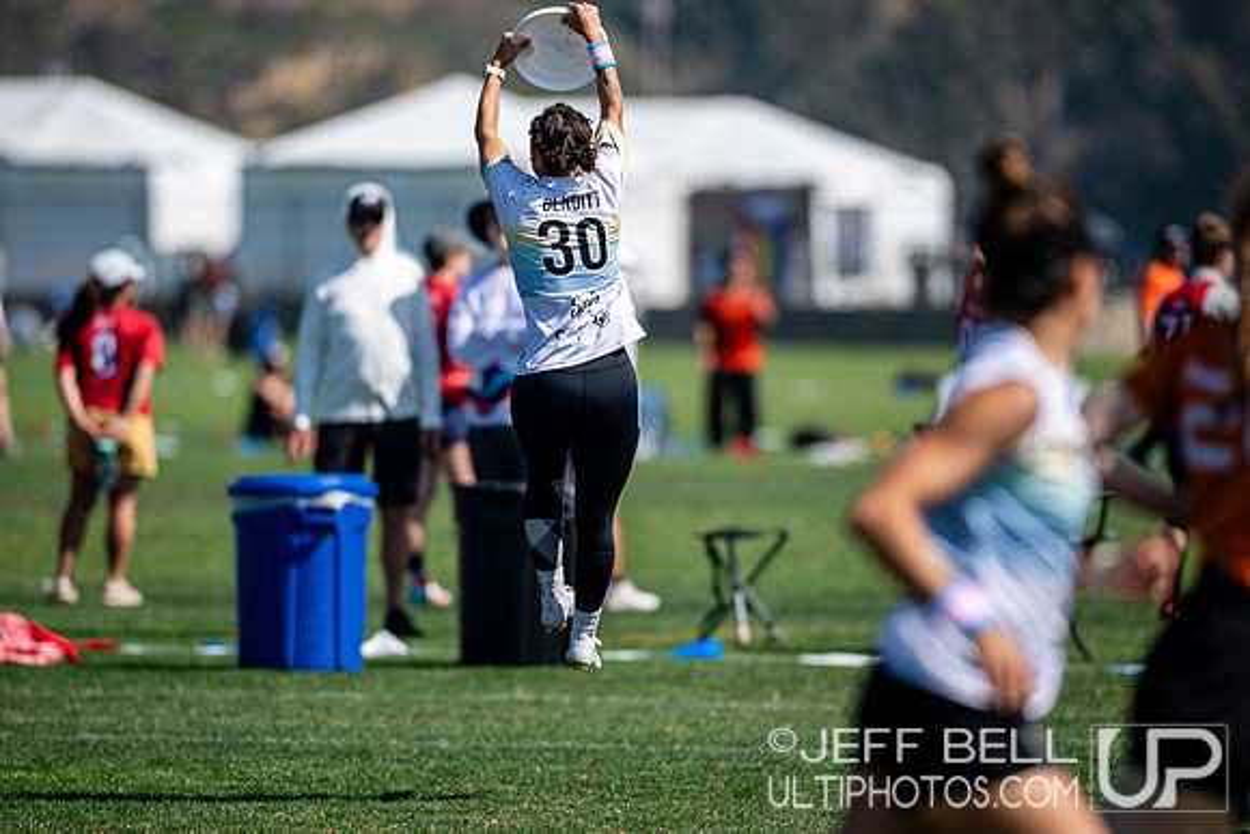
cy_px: 419
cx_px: 625
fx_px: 13895
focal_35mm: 400
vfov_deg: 3.4
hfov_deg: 5.2
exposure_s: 1/2500
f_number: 3.2
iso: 125
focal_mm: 300
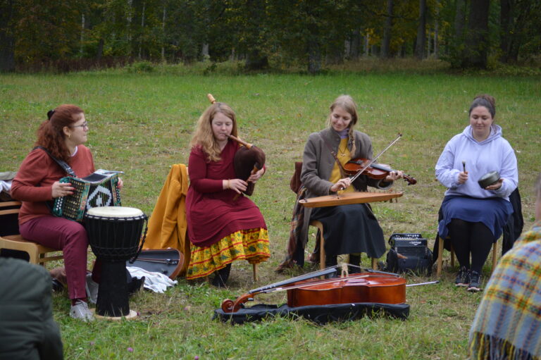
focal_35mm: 82
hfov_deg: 24.6
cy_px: 180
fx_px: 1239
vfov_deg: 16.5
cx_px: 270
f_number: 4
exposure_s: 1/1000
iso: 800
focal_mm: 55
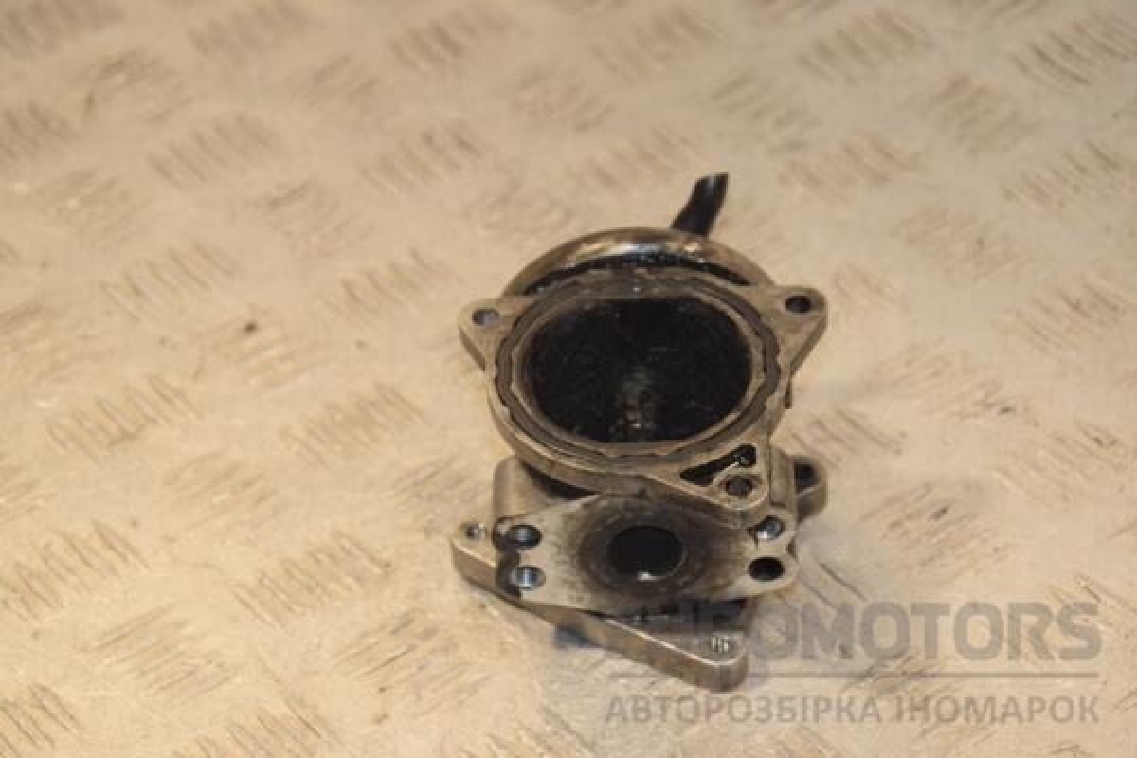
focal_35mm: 120
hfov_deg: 17.1
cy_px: 379
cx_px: 568
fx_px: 3790
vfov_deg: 11.4
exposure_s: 1/200
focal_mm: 80
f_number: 7.1
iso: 800
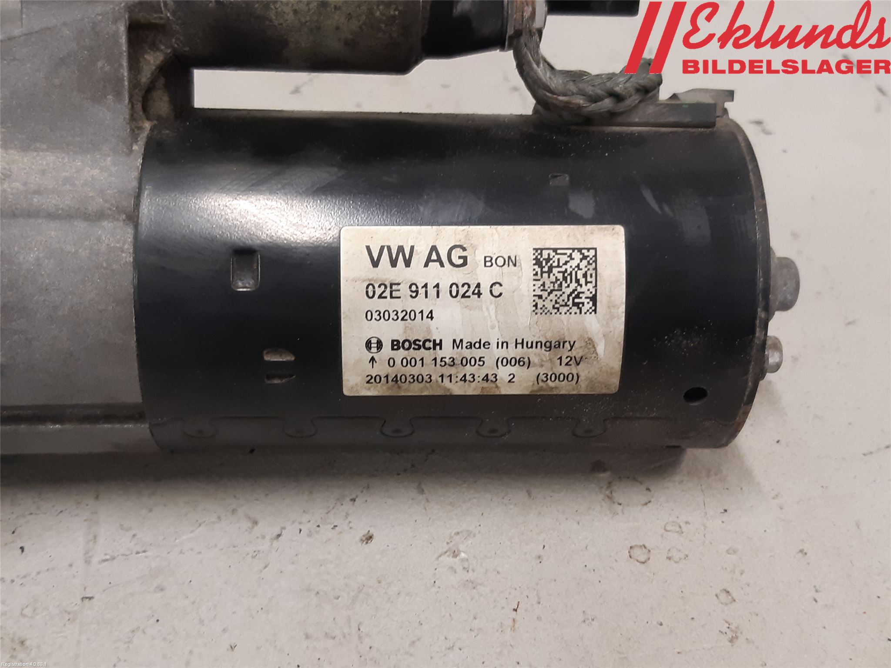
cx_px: 446
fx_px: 669
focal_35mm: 26
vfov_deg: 53.1
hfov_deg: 67.3
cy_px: 334
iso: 160
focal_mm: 3.93
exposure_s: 1/50
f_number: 1.7
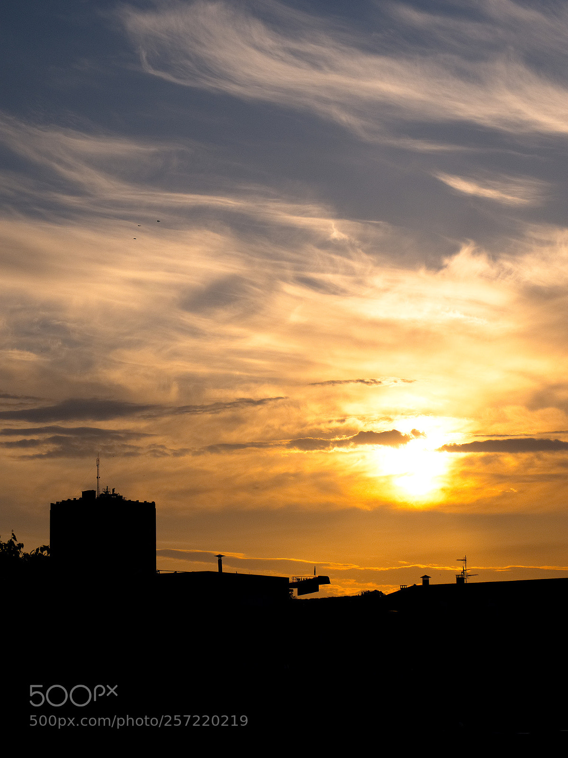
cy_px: 379
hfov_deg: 17.2
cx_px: 284
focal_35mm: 86
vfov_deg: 22.8
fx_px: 1883
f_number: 3.2
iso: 200
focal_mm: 43
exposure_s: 1/800
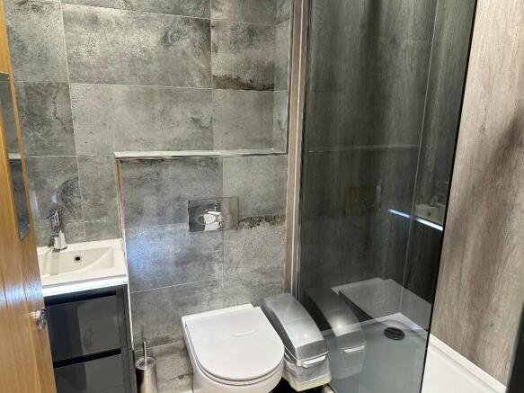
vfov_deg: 56.8
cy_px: 196
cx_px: 262
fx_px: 363
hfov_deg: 71.6
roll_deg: -1.2
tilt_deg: -14.8
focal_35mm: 24
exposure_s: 1/50
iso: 200
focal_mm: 6.86
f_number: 1.78
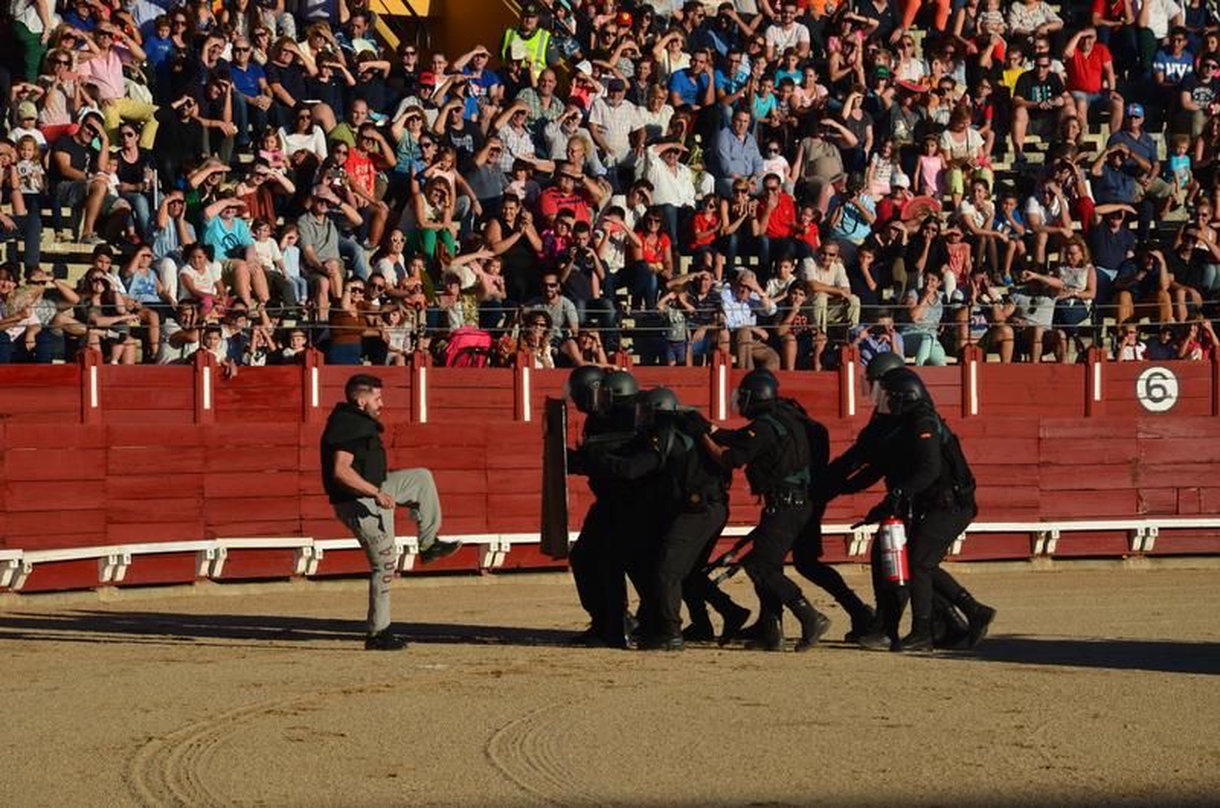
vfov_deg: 8.7
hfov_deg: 13.1
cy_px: 404
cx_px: 610
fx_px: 5327
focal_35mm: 158
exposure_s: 1/250
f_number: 10
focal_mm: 105
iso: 250
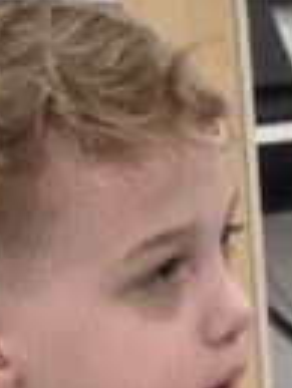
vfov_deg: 9.3
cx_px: 581
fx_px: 2055
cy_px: 1029
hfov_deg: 7.8
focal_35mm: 183
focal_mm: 5.4
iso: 500
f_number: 1.8
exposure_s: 1/120
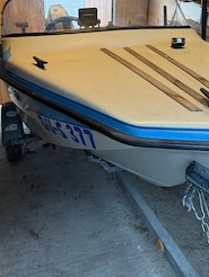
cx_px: 139
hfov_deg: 36.5
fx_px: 313
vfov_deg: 45.8
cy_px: 63
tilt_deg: -23.2
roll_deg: -3.8
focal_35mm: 39
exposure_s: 1/100
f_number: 1.78
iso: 250
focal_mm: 6.76
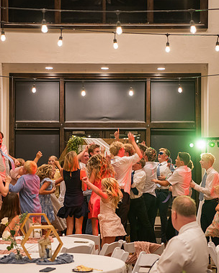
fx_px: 753
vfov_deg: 20.6
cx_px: 99
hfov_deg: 16.5
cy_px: 136
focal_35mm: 93
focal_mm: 65
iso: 4000
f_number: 2.8
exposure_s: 1/125
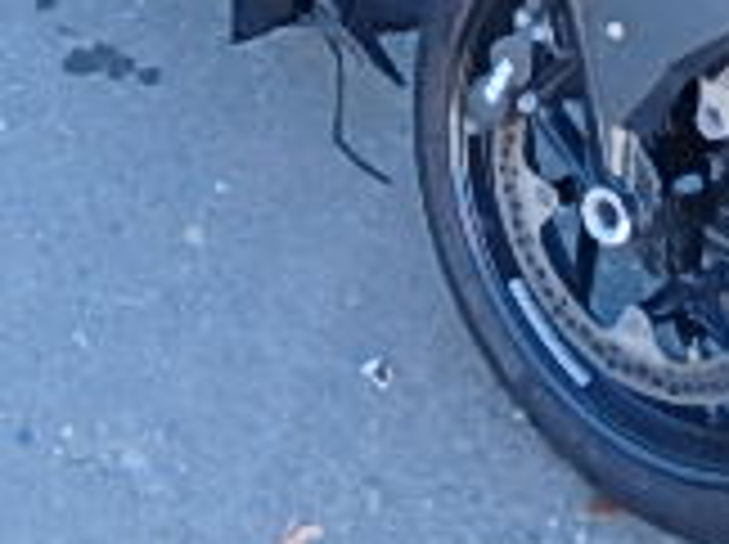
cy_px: -445
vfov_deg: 15.2
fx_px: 1745
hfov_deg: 23.5
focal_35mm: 83
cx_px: 252
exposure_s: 1/60
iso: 125
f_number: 3.5
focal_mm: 3.7
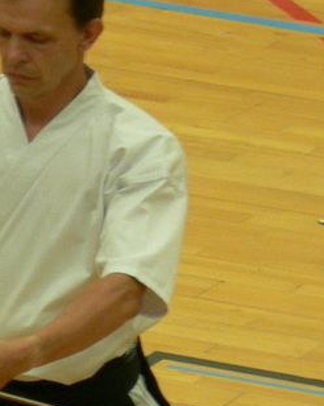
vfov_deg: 2.2
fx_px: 10631
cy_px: 326
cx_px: 22
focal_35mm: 886
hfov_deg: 1.7
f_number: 3.3
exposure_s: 1/30
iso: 150
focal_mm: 38.9
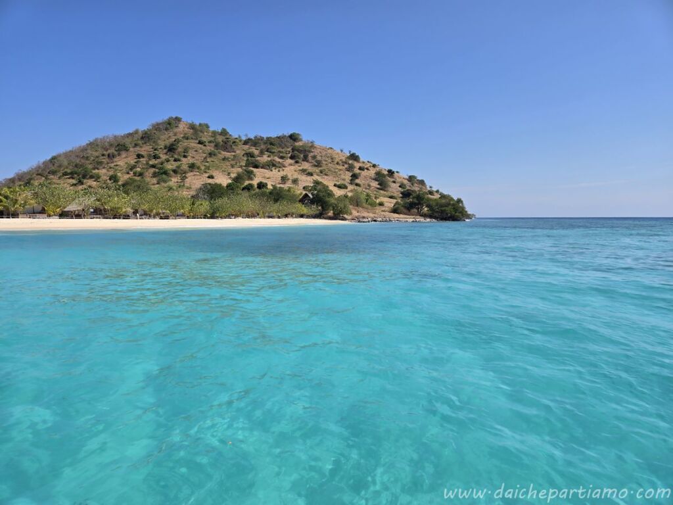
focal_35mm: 23
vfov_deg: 58.9
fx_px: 447
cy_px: 252
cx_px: 336
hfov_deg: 73.9
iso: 25
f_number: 1.8
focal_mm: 5.4
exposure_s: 1/2365
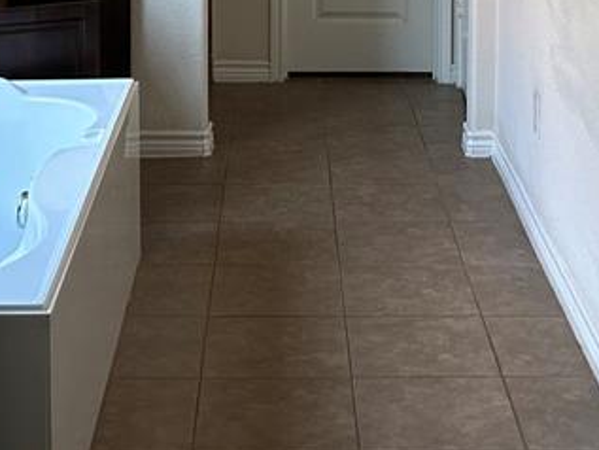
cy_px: -163
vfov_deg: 16.5
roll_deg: -0.1
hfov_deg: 23.3
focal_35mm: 84
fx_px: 1454
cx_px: 272
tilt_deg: -4.7
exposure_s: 1/73
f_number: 1.5
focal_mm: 5.7
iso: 125
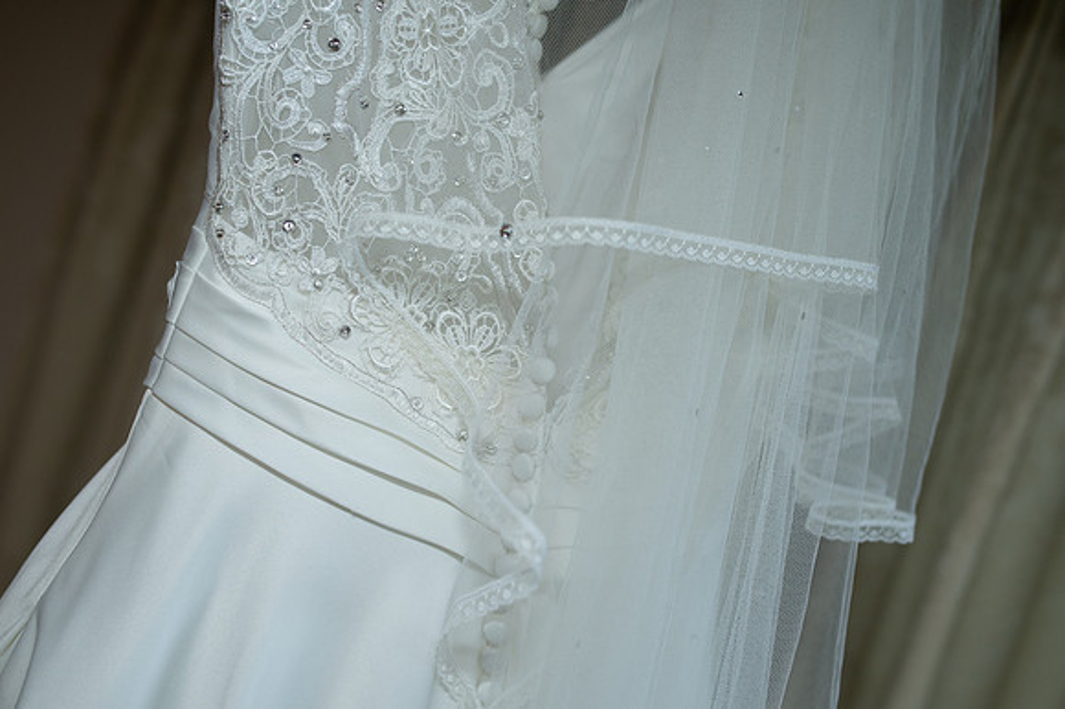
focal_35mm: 35
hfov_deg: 54.5
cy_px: 354
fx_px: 1035
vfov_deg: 37.8
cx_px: 532
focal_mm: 35
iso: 500
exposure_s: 1/80
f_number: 3.2
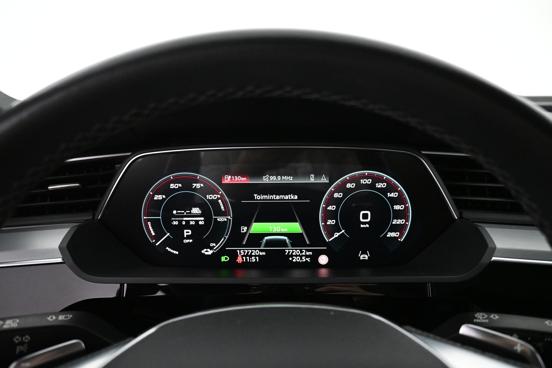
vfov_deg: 53.1
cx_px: 276
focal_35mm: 24
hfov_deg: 73.7
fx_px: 368
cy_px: 184
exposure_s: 1/80
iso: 4000
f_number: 3.5
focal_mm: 16
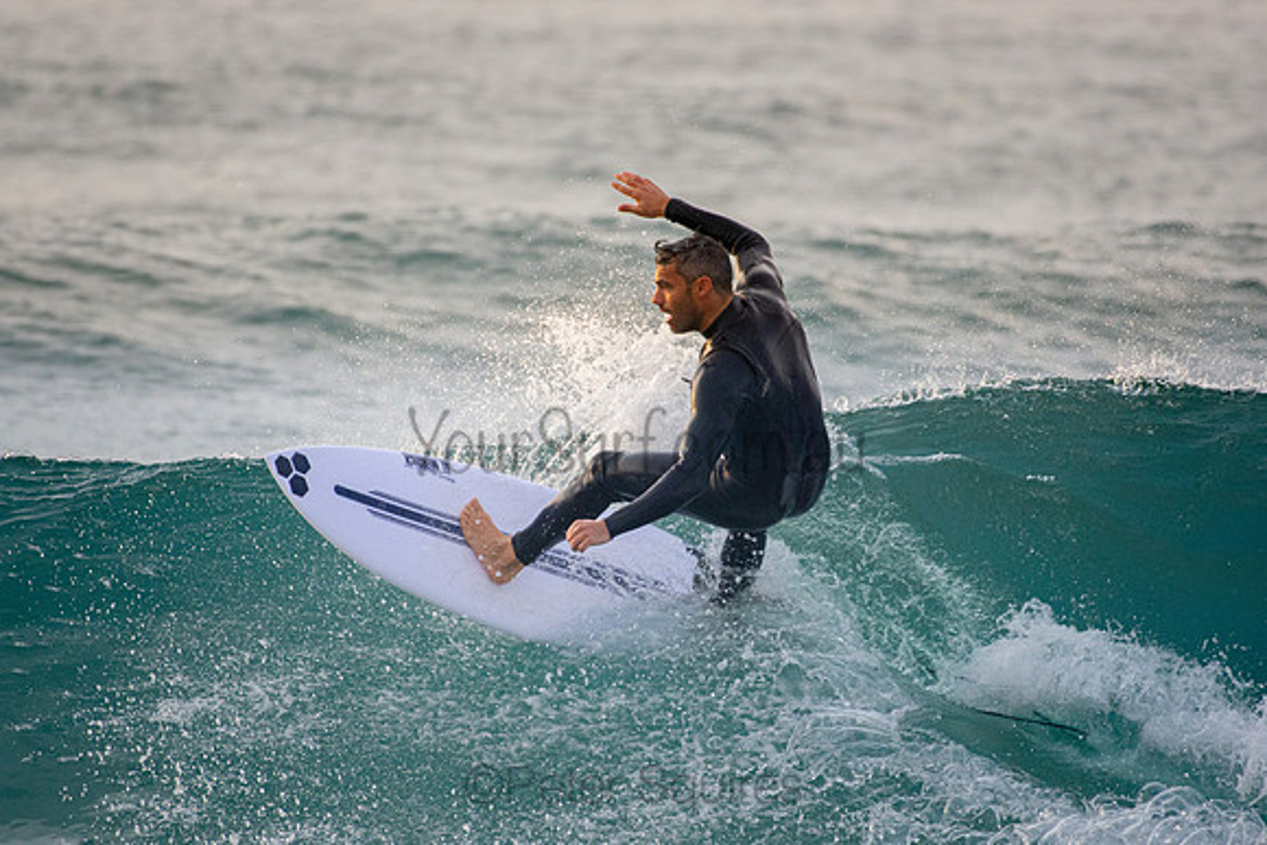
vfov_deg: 1.8
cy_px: 422
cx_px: 634
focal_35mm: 750
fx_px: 26401
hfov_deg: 2.7
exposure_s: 1/1250
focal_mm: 500
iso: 900
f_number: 5.6
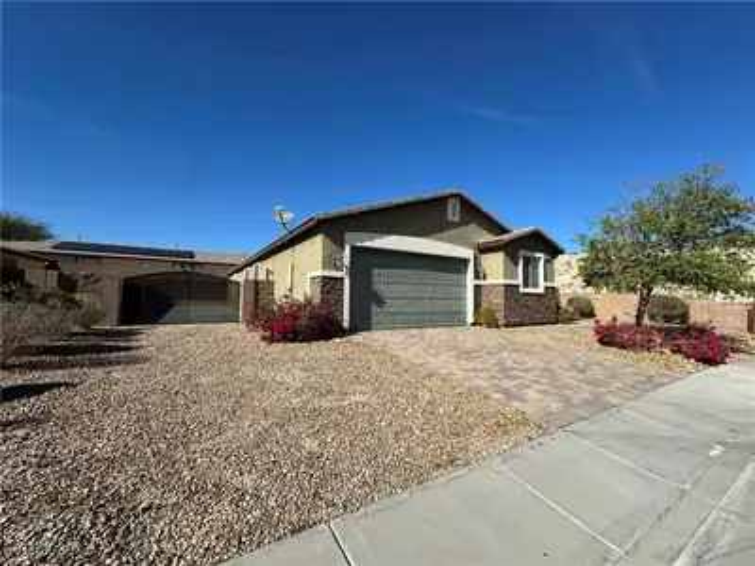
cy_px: 283
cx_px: 378
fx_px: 305
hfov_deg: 102.1
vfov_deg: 85.7
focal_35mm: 14
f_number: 2.2
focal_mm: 2.22
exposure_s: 1/2747
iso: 50
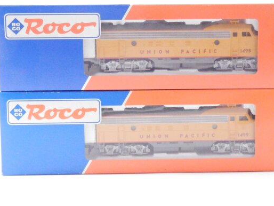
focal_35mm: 77
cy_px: 94
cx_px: 150
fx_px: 610
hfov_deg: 25.3
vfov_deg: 19.1
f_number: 4.4
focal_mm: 11.9
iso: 3200
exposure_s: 1/160
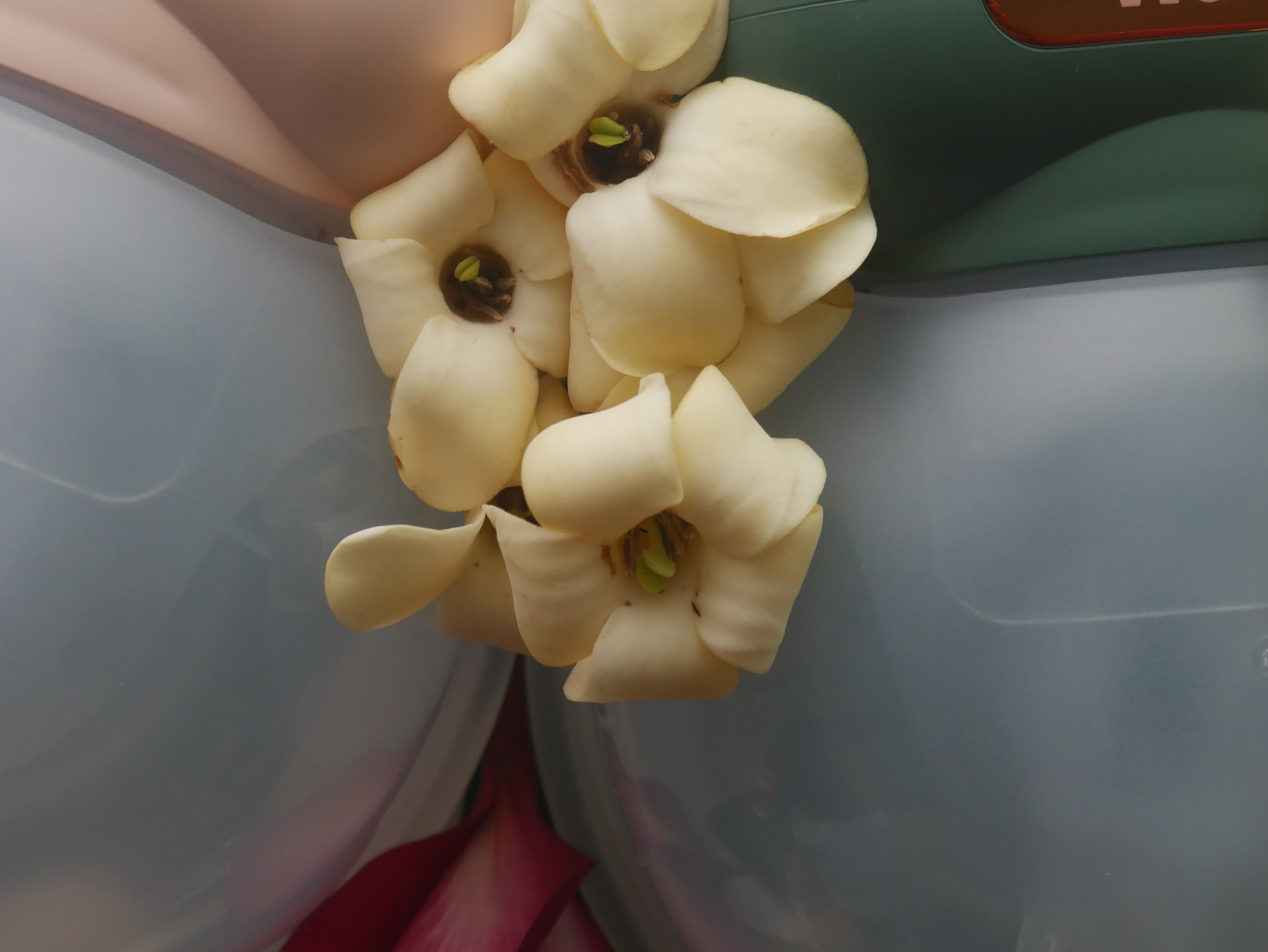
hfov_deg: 20.0
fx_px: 3591
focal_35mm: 98
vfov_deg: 15.1
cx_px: 570
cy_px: 295
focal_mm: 32
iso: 500
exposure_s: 1/80
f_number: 7.1
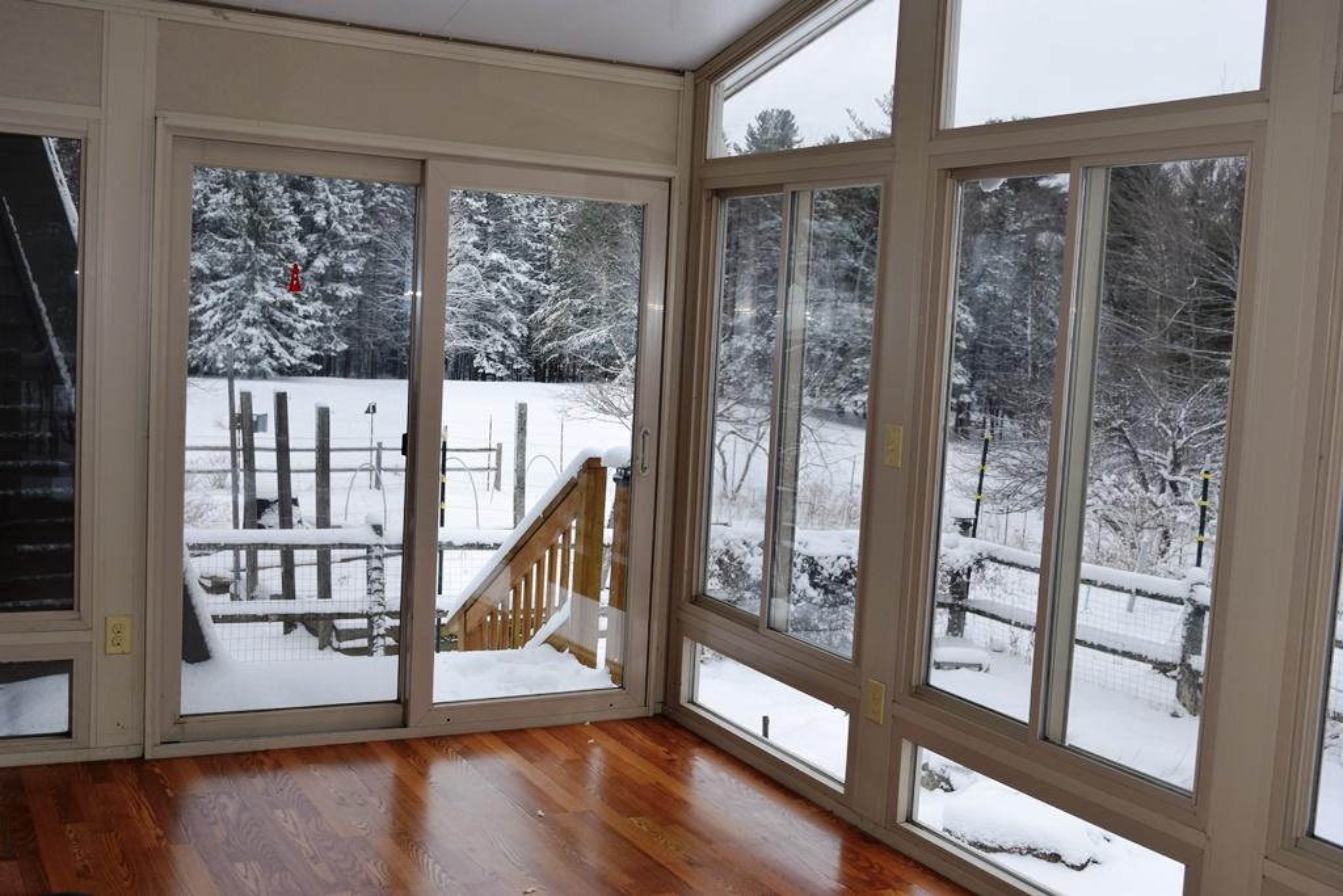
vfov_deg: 34.2
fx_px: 1455
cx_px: 672
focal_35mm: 39
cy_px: 448
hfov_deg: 49.5
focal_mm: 26
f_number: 8
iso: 100
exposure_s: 1/200
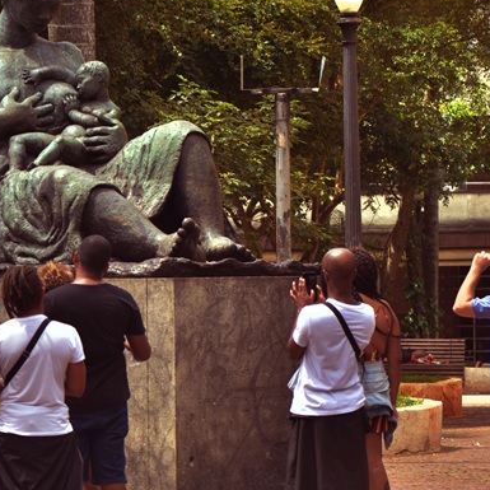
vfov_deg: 6.9
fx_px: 4052
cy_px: 258
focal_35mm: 253
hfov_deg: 6.9
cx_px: -78
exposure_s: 1/320
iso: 320
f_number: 6.3
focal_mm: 85
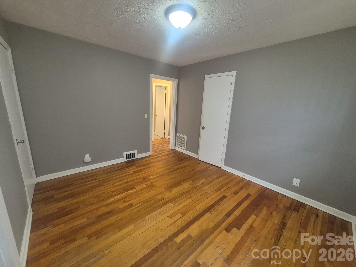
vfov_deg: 89.9
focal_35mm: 13
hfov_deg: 106.2
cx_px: 178
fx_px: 134
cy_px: 134
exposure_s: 1/60
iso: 400
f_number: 2.2
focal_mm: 1.74
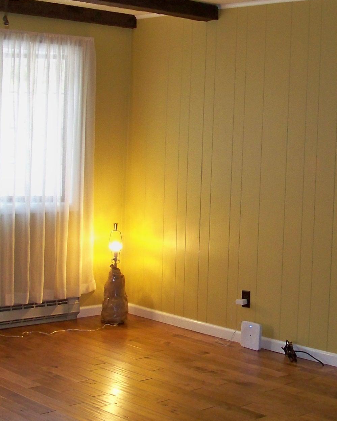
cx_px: 227
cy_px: 200
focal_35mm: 67
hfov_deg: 22.7
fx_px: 835
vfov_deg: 28.3
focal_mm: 5.85
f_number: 2.8
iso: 200
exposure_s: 1/30
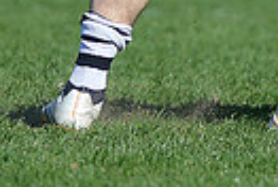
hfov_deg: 1.7
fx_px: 9226
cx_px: 458
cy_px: -194
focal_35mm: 1192
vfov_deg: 1.2
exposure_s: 1/2000
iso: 320
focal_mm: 270
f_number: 4
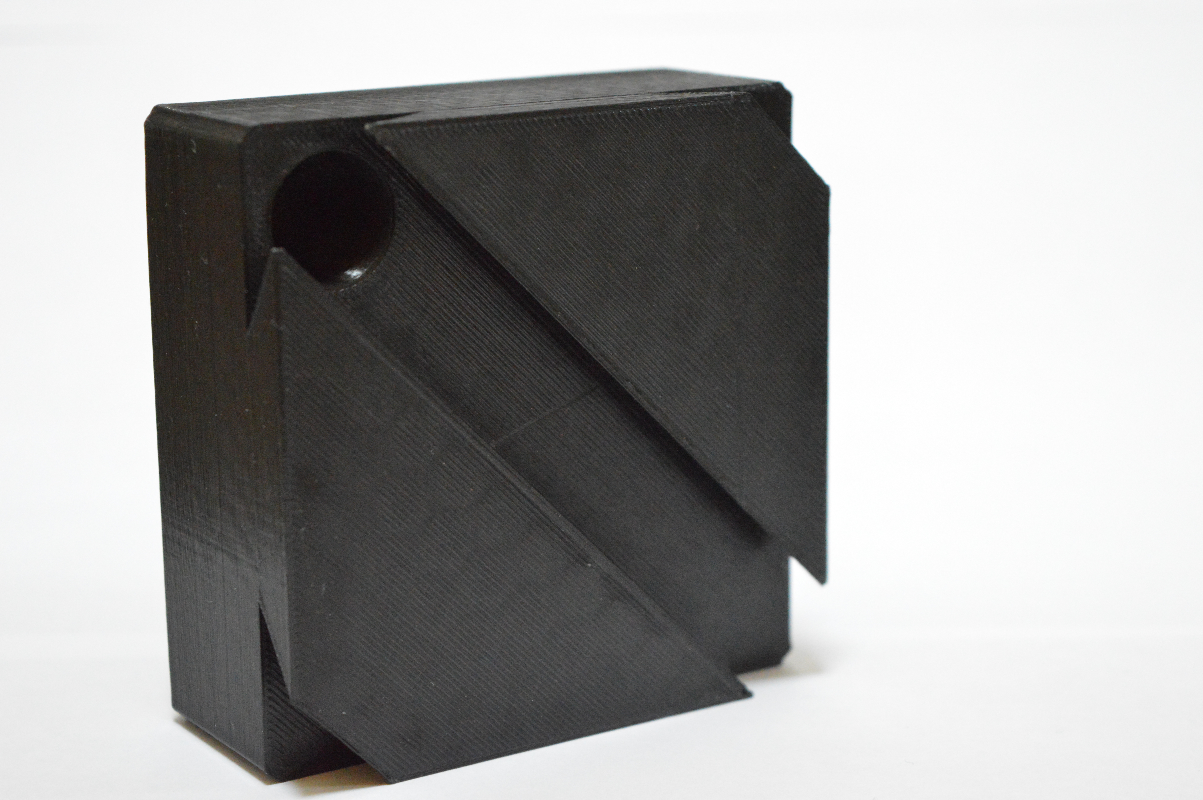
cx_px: 602
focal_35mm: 78
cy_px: 400
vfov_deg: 17.5
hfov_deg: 26.0
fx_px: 2604
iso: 6400
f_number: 6.3
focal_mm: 52
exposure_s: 1/60
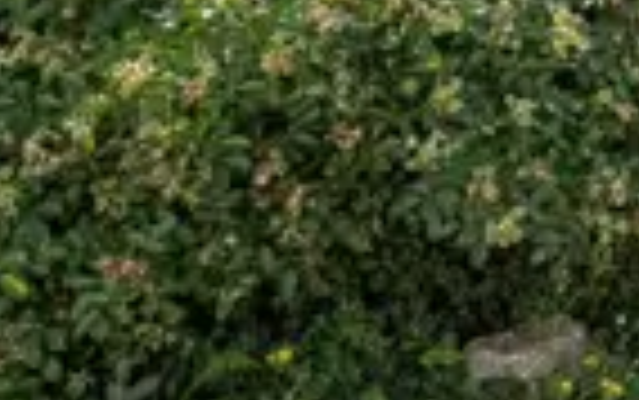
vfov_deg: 16.0
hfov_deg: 22.9
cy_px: -279
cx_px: 986
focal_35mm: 71
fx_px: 1240
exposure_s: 1/500
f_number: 8
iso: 200
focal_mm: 11
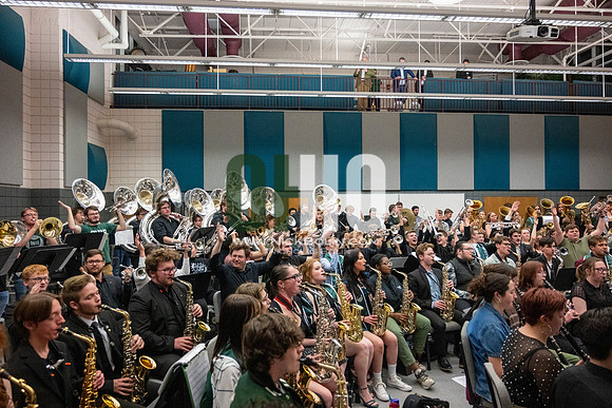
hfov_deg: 70.4
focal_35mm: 26
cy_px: 204
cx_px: 306
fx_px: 434
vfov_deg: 50.4
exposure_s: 1/500
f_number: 4
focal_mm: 25.5
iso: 10000
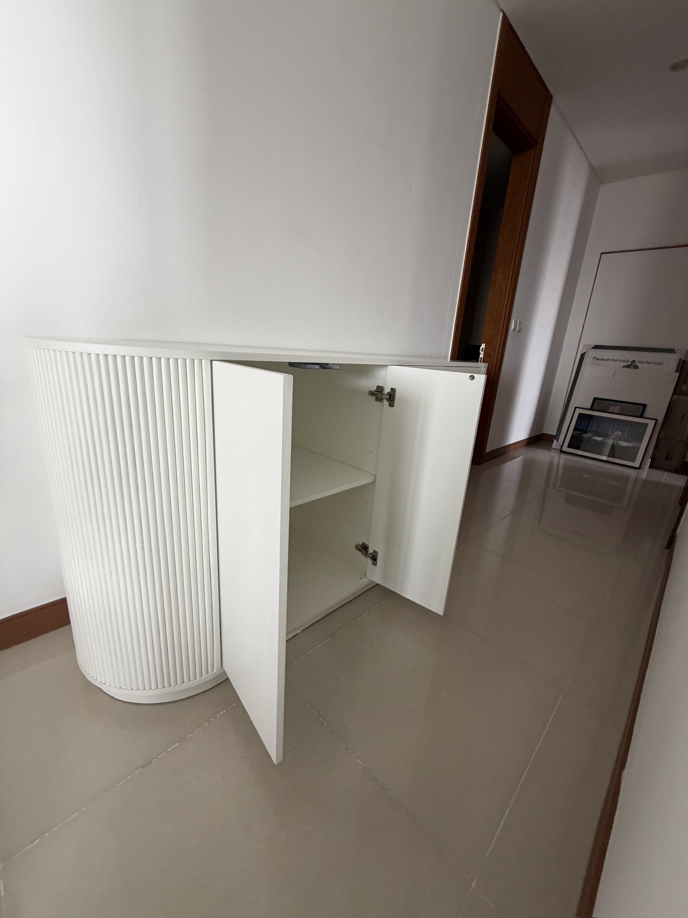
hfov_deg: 85.7
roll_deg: -4.6
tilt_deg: -16.4
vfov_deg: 102.1
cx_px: 344
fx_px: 371
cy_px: 459
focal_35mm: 14
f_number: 2.2
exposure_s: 1/121
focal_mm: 2.22
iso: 320
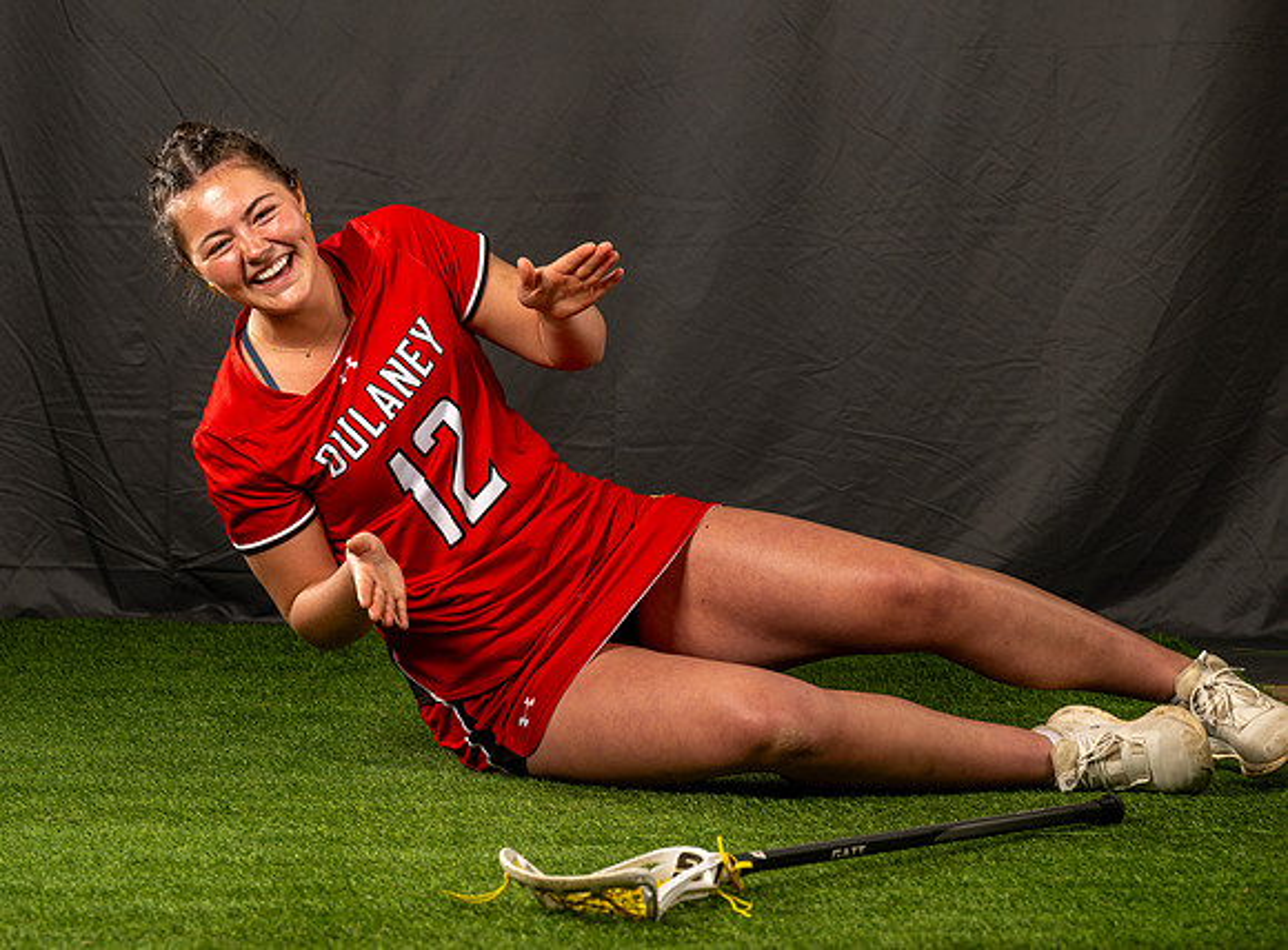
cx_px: 528
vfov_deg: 11.2
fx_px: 4851
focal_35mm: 131
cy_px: 444
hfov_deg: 15.1
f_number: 6.3
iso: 160
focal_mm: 115
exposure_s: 1/160
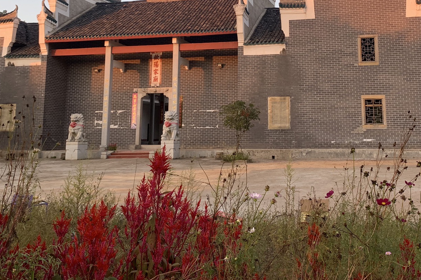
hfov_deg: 44.1
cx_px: 267
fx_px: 514
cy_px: 48
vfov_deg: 29.7
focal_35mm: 44
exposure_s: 1/204
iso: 25
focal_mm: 4.25
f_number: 1.8
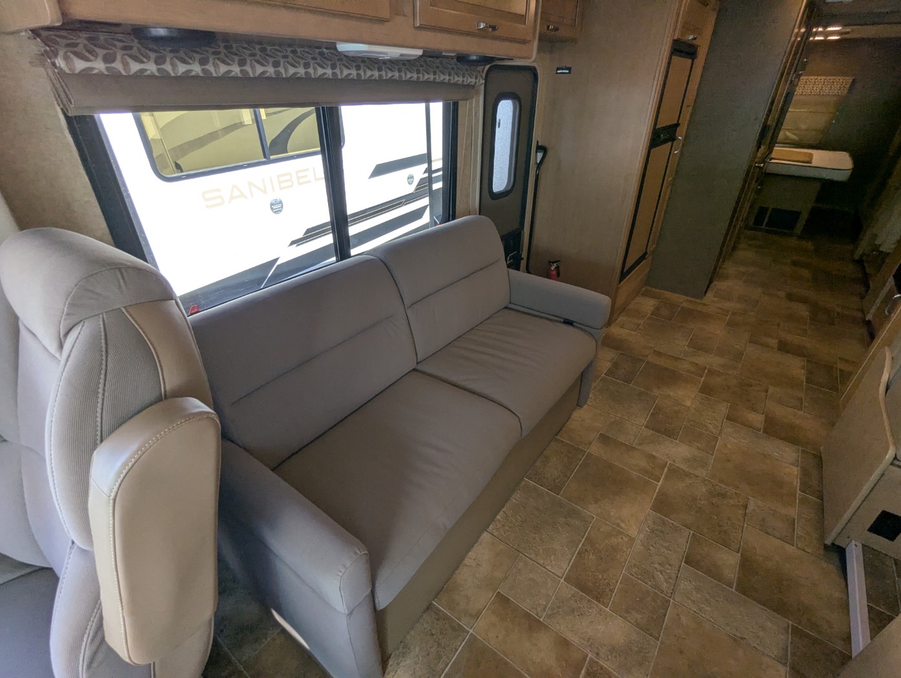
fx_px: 417
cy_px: 339
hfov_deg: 94.4
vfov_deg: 78.2
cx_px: 450
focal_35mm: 16
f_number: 2.2
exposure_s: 1/165
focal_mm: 2.35
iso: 116
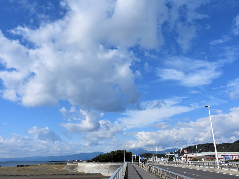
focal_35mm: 30
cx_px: 120
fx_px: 207
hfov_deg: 60.0
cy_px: 90
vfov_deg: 46.8
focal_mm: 5.4
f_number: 4
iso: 100
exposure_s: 1/1600
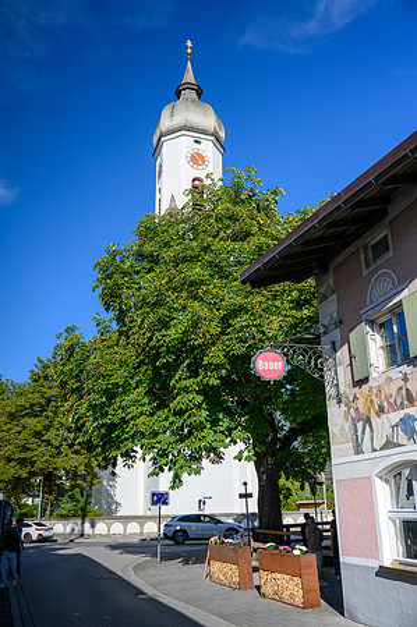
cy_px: 314
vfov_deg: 61.2
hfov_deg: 42.9
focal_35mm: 30
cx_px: 208
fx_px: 531
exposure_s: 1/8000
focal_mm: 30.5
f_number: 2.8
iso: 500
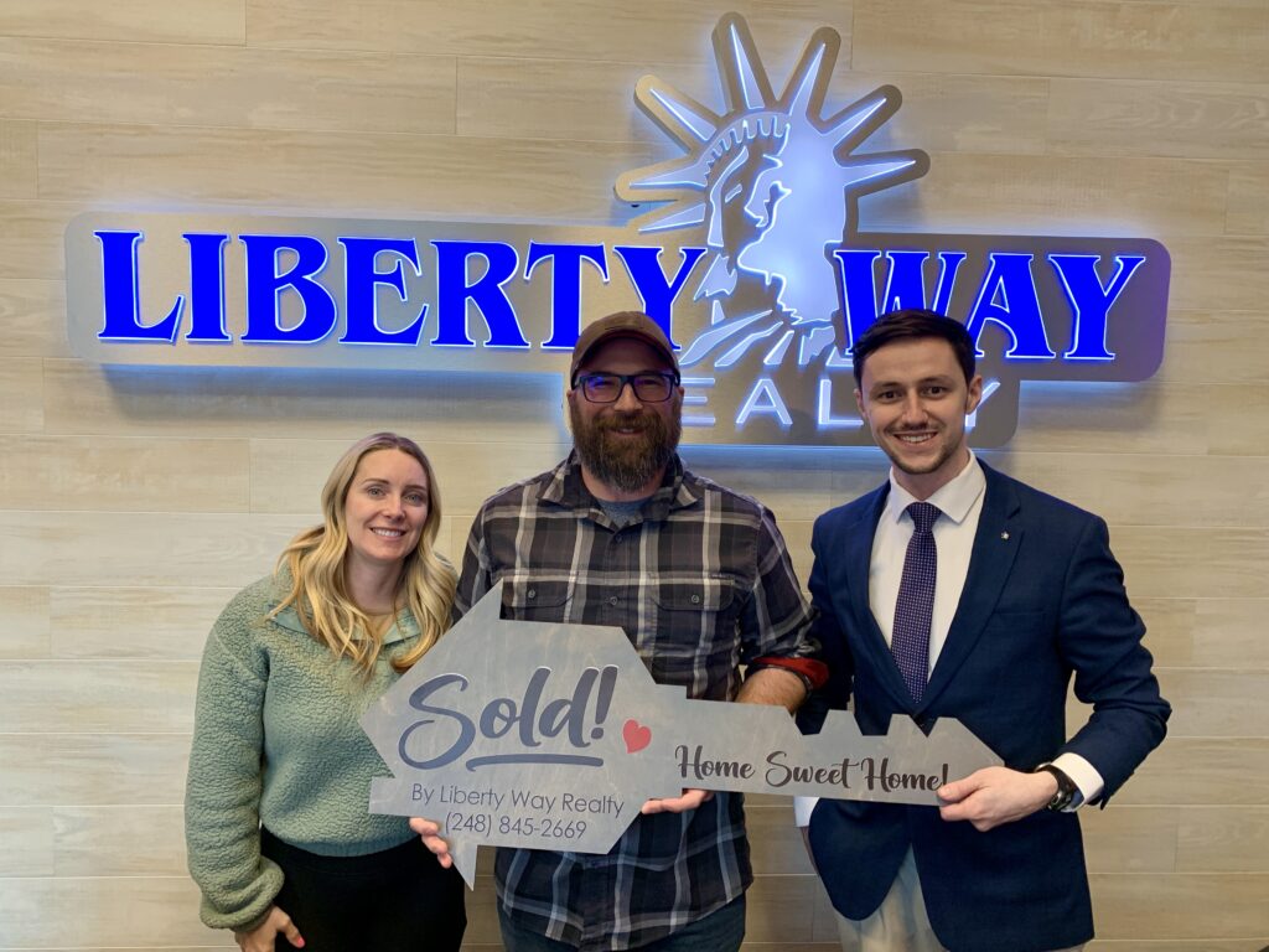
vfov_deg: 53.1
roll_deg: -0.8
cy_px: 476
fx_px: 953
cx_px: 634
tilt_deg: -5.4
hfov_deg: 67.3
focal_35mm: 26
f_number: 1.8
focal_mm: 4.25
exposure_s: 1/60
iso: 80
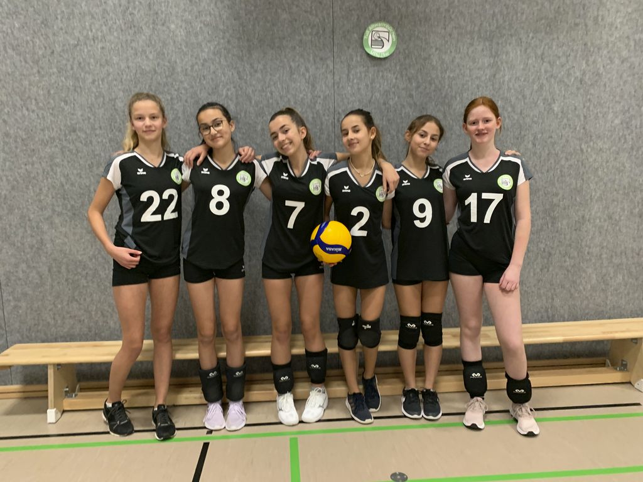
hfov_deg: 67.3
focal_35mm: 26
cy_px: 241
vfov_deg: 53.1
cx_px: 322
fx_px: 483
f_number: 1.8
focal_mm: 4.25
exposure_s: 1/31
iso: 400
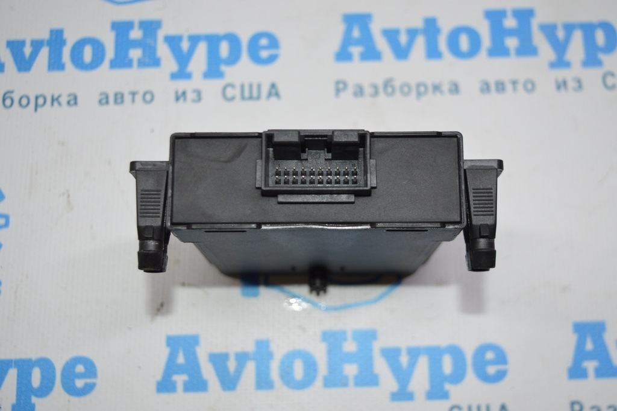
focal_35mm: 48
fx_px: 822
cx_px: 308
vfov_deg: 28.0
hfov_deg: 41.1
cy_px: 206
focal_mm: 32
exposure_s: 1/100
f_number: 4.5
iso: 400
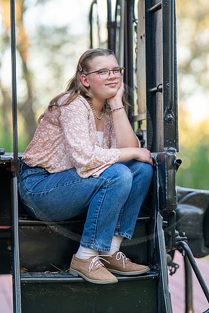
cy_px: 156
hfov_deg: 10.8
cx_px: 104
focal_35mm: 127
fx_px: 1106
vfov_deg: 16.1
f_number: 1.2
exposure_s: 1/500
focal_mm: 85
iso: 160
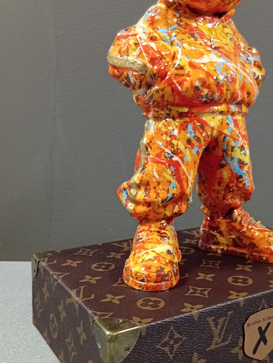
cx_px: 199
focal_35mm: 44
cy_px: 156
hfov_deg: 32.4
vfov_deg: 42.8
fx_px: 462
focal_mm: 3.84
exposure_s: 1/33.3
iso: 464
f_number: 1.8
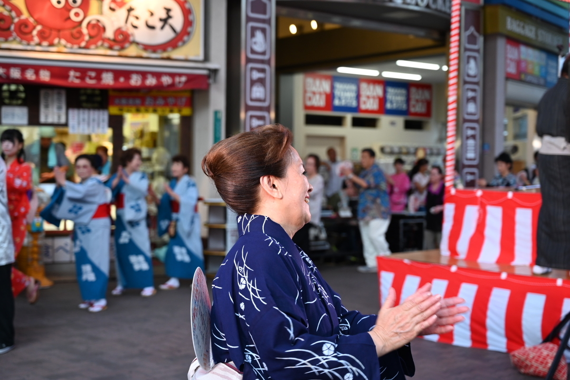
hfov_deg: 37.5
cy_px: 190
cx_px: 285
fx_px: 839
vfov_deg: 25.5
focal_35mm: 53
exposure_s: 1/125
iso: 900
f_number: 4
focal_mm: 53
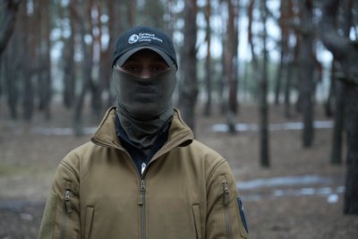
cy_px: 120
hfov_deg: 24.8
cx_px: 179
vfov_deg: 16.7
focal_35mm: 82
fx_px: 816
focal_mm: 82
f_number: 4
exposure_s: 1/80
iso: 400
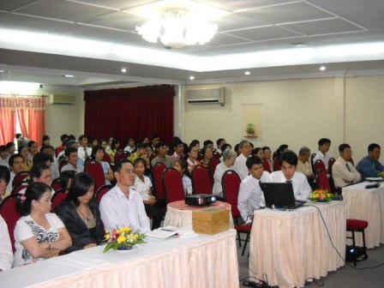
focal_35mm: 41
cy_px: 144
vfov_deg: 35.1
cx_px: 192
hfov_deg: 45.8
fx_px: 455
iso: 400
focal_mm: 6.72
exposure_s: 1/30
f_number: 3.1
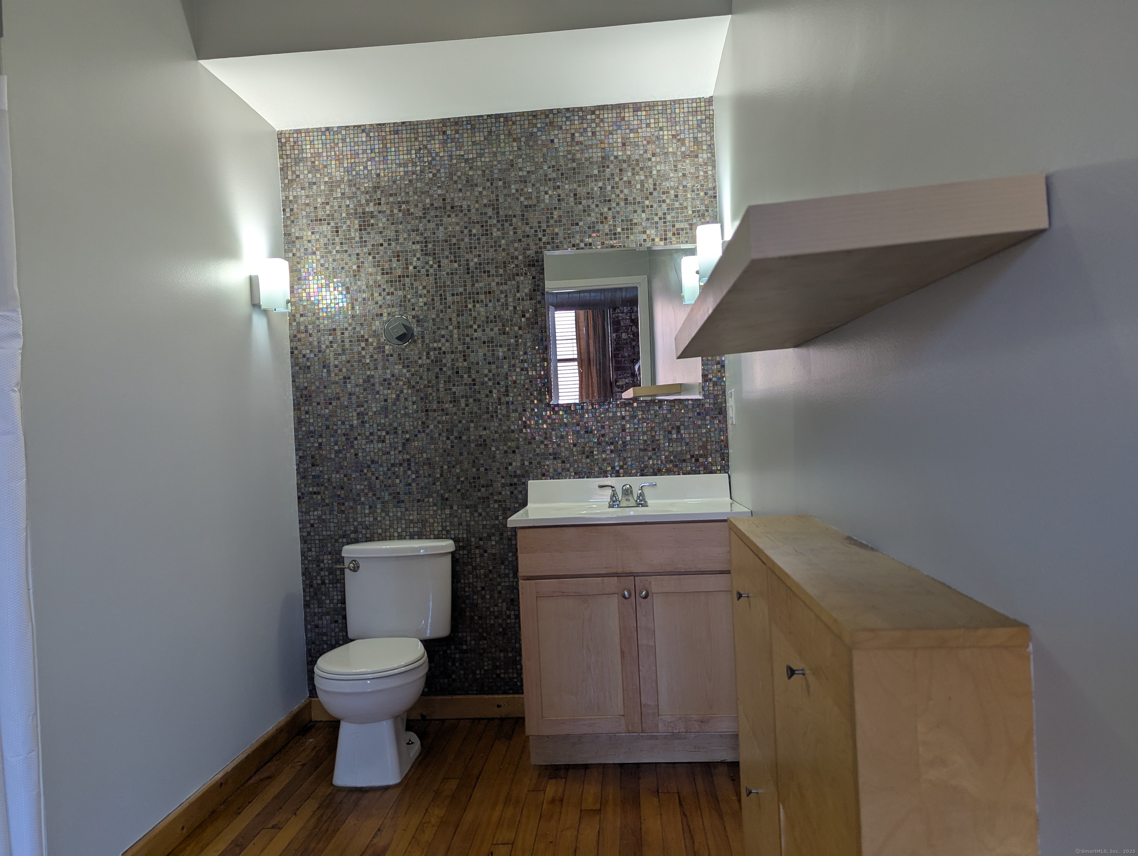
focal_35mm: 24
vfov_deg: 56.9
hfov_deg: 71.5
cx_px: 569
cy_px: 428
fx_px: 790
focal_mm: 6.81
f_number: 1.85
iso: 47
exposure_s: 1/56.9
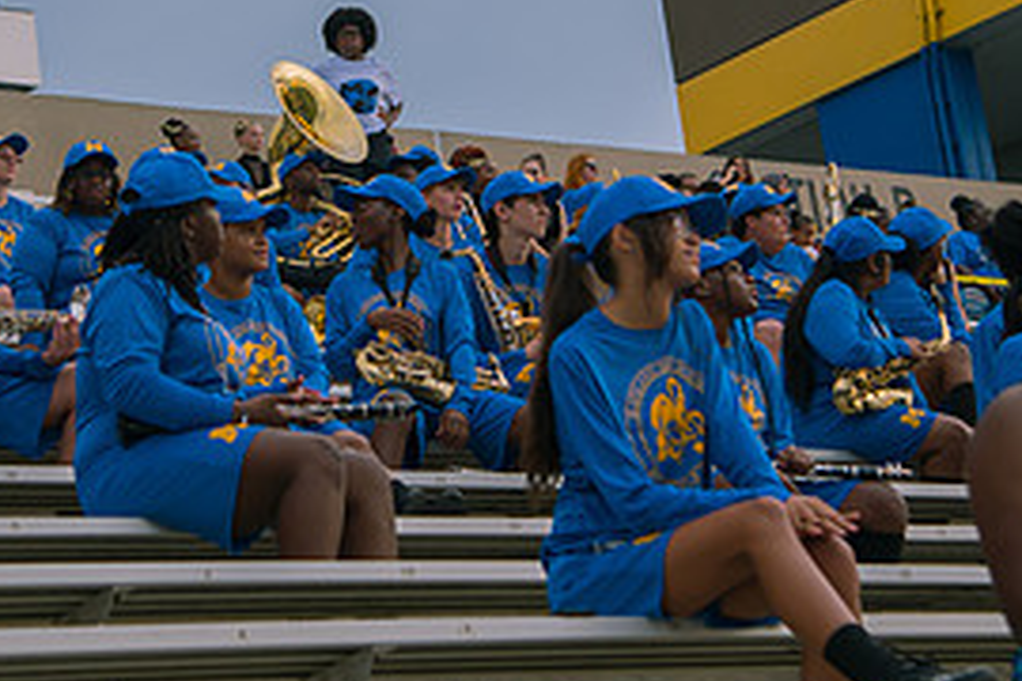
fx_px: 3350
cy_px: 15
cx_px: 379
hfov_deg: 17.3
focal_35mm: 118
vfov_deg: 11.5
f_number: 4
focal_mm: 55
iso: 100
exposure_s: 1/400
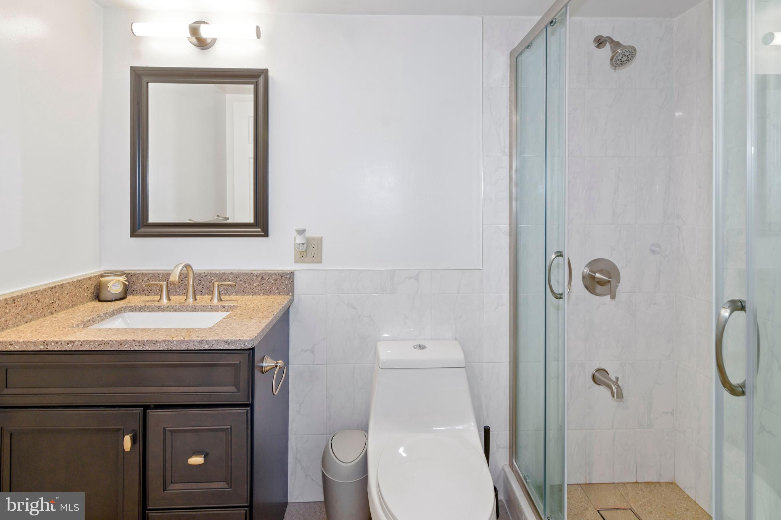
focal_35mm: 16
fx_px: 358
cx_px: 390
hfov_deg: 95.0
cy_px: 260
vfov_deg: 72.0
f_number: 8
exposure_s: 1/2
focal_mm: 11
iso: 200
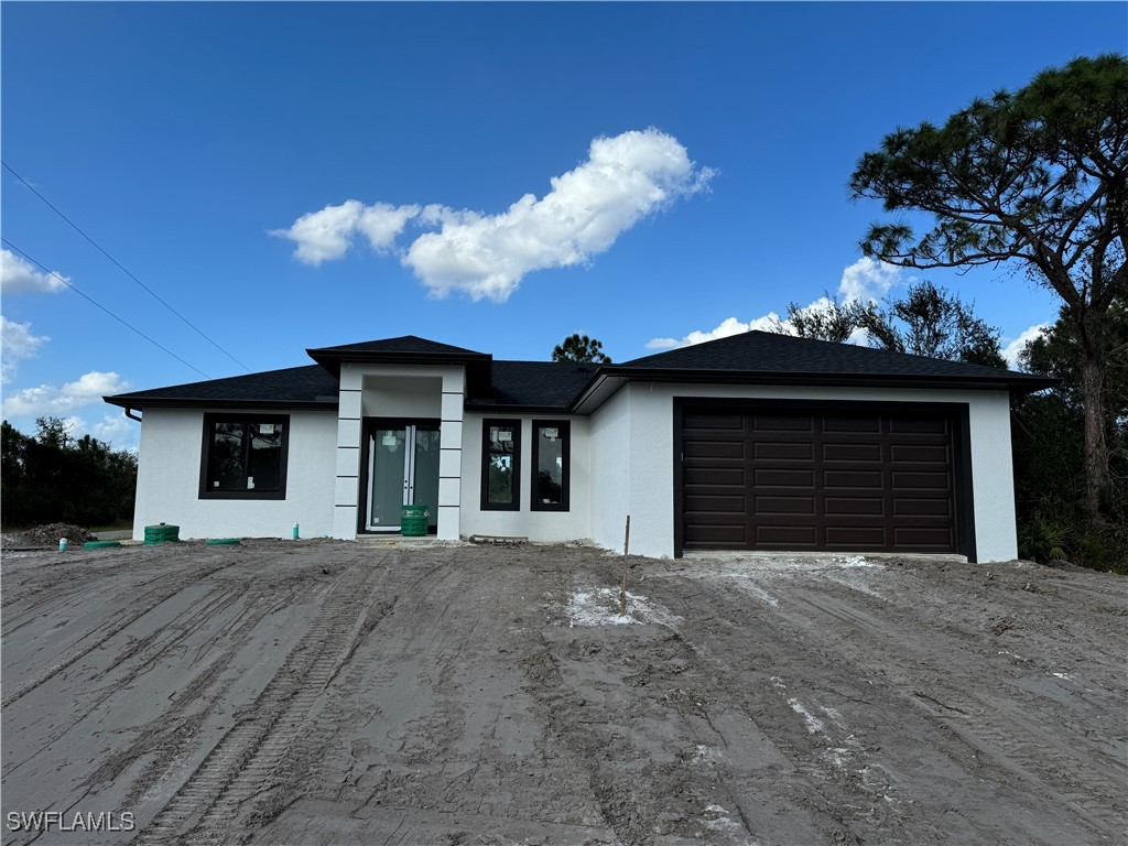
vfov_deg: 56.8
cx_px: 564
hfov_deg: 71.6
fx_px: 782
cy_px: 423
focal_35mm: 24
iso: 80
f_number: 1.78
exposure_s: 1/4310
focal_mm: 6.76
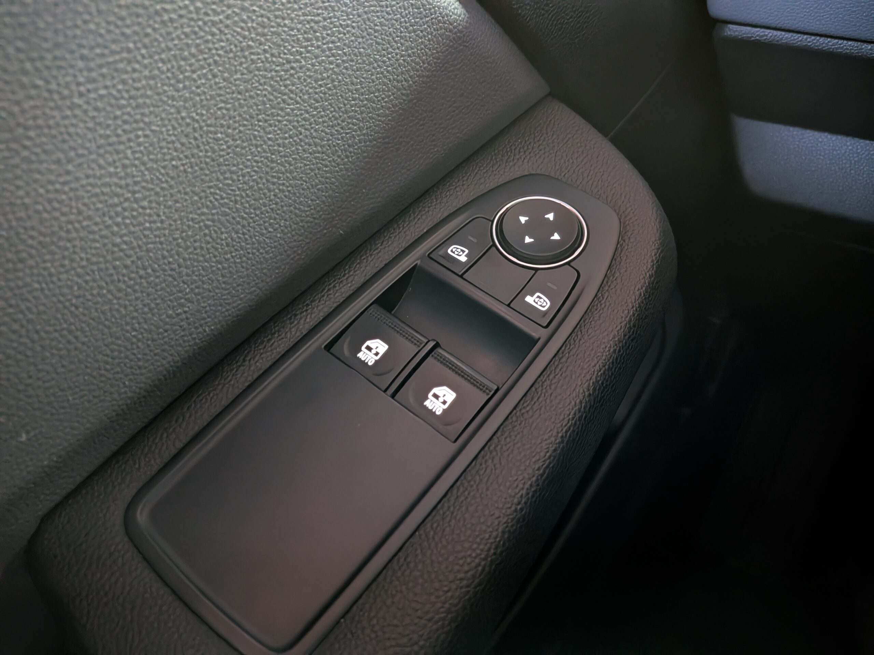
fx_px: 606
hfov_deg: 71.6
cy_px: 328
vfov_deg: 56.8
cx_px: 437
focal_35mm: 24
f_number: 1.7
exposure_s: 1/4
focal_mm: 4.53
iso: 692
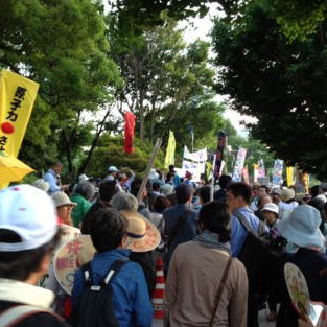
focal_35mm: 42
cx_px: 163
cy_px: 171
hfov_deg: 40.0
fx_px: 449
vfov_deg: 40.0
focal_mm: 4.13
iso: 50
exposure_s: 1/30
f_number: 2.4
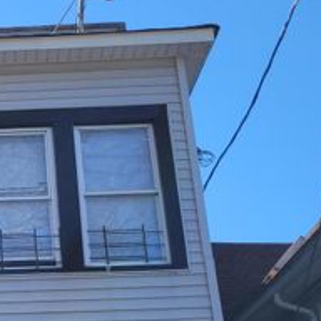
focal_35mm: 80
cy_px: 258
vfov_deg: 21.4
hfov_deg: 20.2
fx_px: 839
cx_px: -70
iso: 40
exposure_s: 1/1157
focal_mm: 5.4
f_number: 1.8
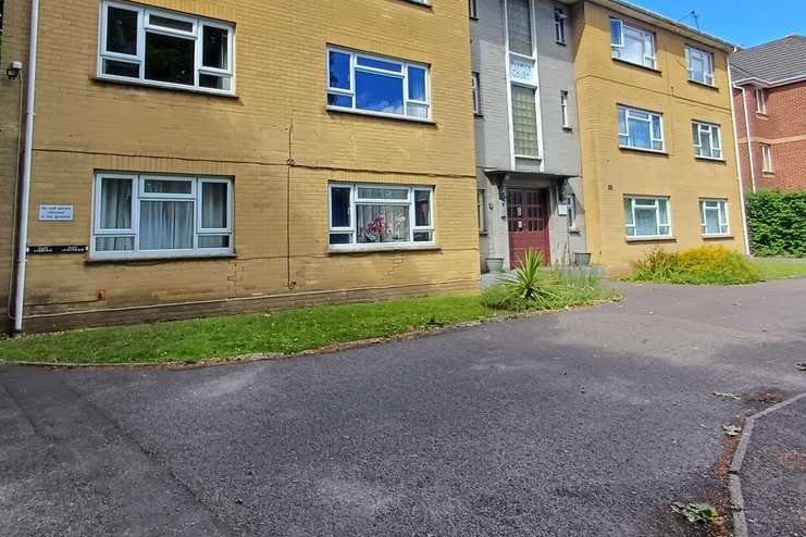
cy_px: 192
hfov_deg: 75.9
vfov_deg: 54.3
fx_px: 515
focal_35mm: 23
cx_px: 367
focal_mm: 1.64
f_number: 2.2
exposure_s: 1/394
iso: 40
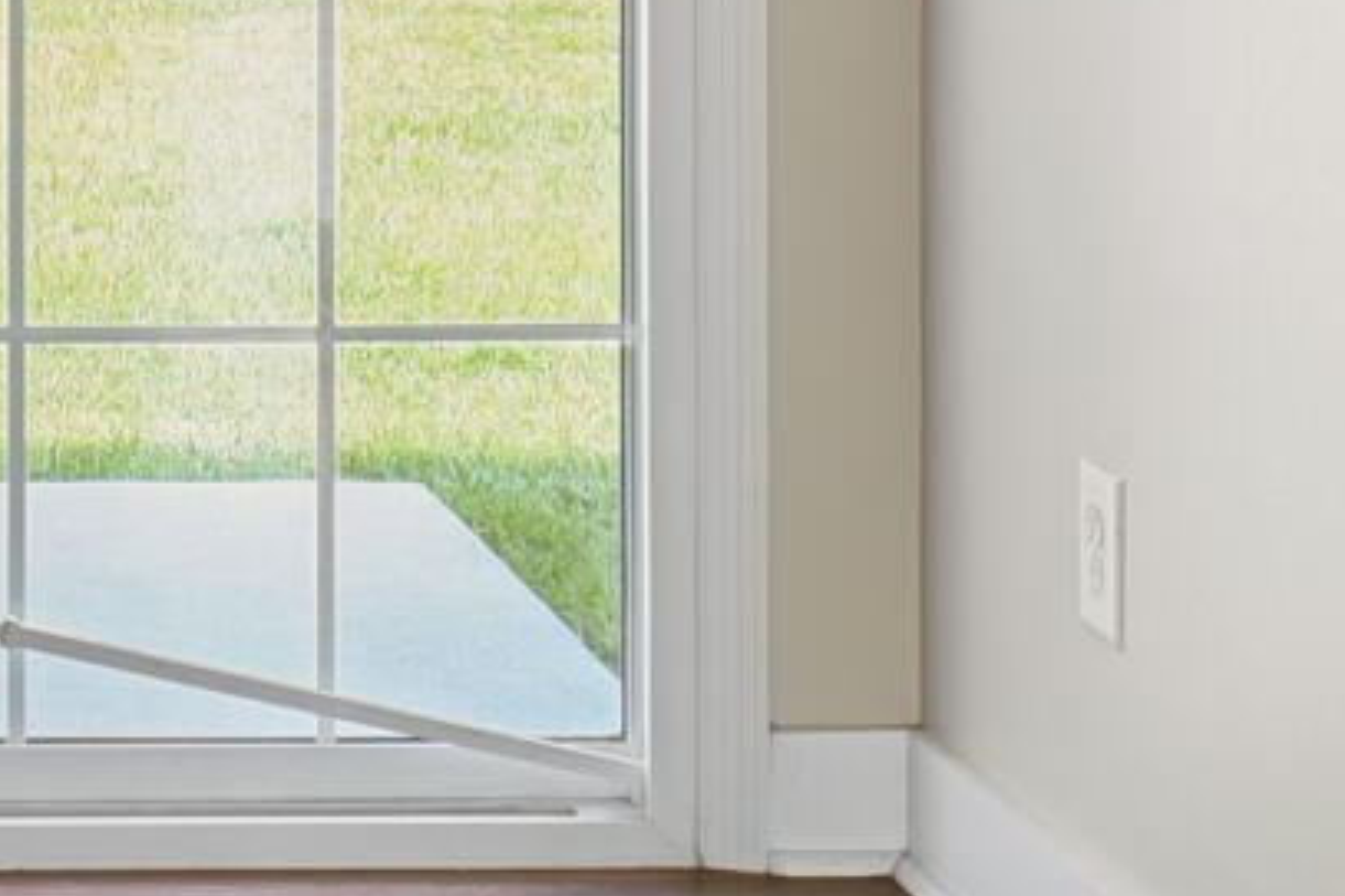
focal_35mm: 118
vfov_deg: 10.9
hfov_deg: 16.4
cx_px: -440
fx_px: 4407
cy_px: -704
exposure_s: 1.6
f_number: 9
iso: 100
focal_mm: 16
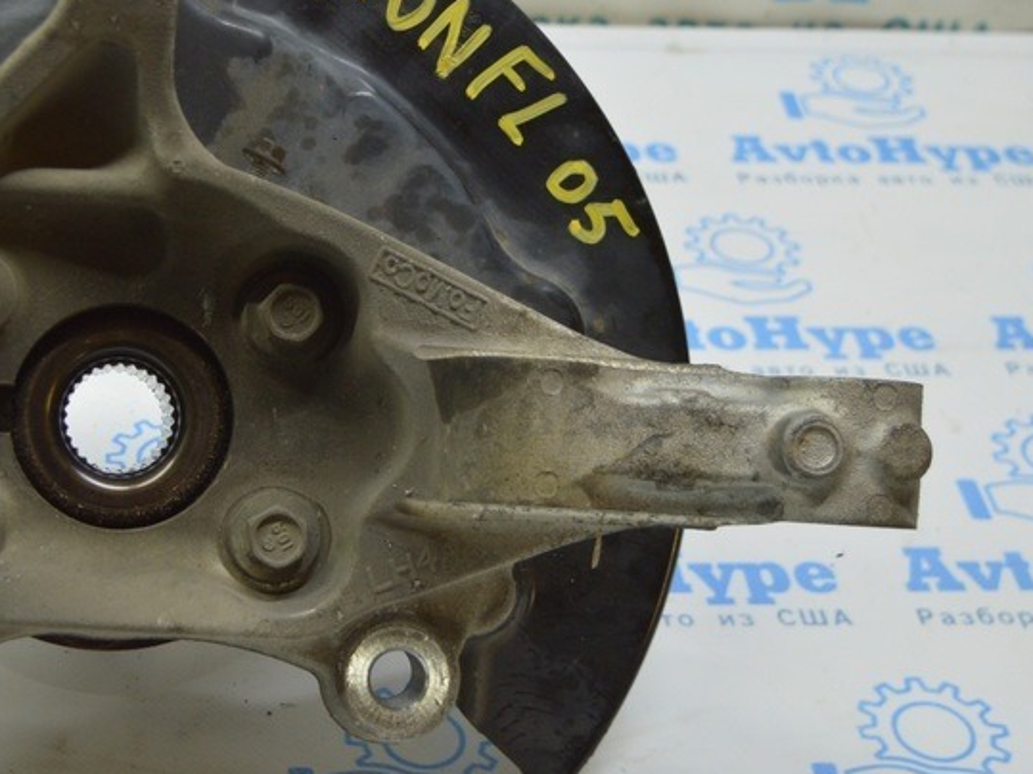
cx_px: 209
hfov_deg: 25.9
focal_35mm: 74
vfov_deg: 19.9
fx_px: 2205
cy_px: 338
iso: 400
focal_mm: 27
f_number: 4
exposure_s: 1/60
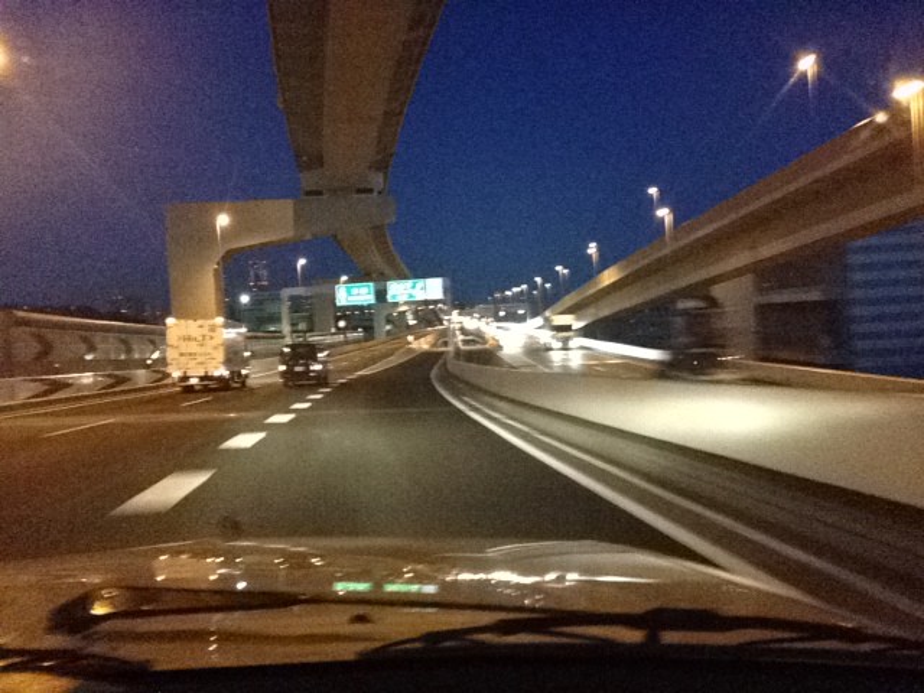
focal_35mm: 33
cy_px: 346
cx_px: 462
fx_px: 881
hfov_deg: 55.4
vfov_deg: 42.9
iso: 3200
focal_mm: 4.13
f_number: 2.4
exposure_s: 1/24
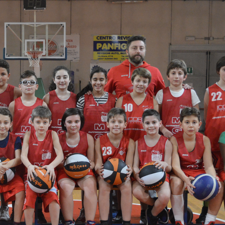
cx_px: 22
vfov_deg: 22.1
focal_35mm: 78
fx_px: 575
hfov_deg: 21.7
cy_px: 152
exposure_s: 1/80
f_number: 4
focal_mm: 23
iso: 1400
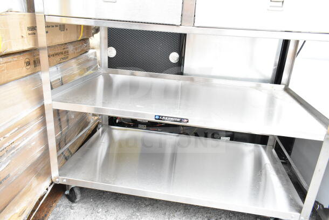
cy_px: 110
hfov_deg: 67.4
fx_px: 247
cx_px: 164
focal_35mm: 27
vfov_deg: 48.0
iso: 1600
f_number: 5.6
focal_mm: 18
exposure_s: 1/125
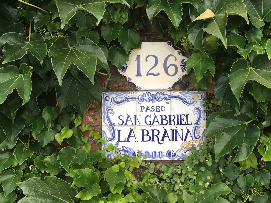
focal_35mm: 38
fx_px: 298
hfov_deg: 48.9
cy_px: 106
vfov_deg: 37.7
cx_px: 152
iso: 25
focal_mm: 4.15
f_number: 2.2
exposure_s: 1/132
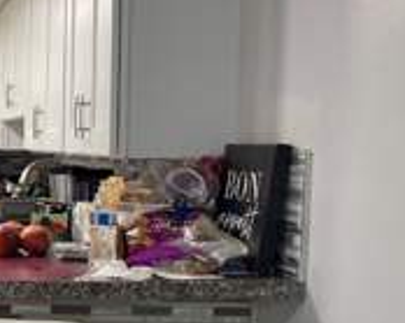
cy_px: 249
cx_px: -133
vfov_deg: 21.6
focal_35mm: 70
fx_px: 839
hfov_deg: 23.7
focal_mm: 4.2
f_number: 1.6
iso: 64
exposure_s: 1/60
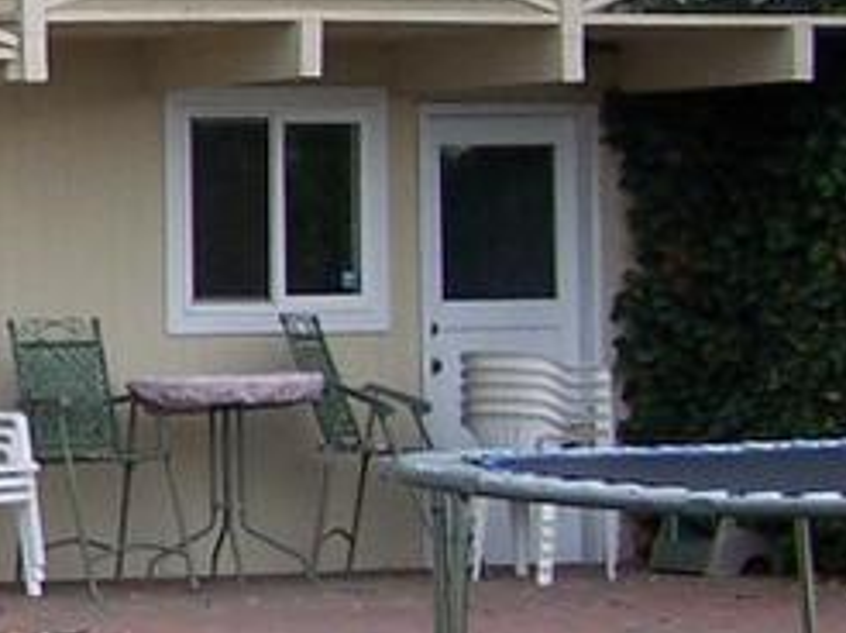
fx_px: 4834
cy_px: 141
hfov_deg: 9.5
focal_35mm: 198
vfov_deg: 7.5
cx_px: -722
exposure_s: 1/500
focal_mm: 6.3
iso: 80
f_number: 2.8
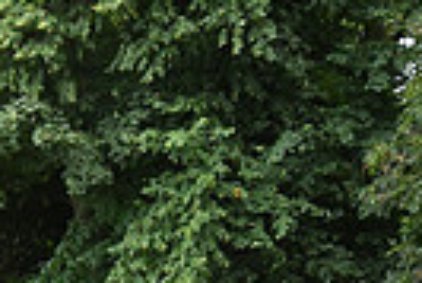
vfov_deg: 6.6
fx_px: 2347
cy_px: 598
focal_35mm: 200
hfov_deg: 9.9
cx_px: -263
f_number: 4.2
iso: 3200
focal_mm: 46
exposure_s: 1/1600
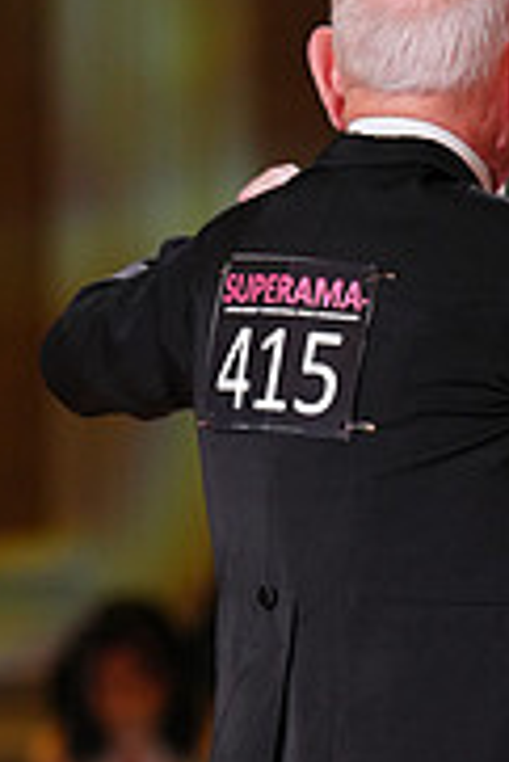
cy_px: 960
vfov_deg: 3.9
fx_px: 11197
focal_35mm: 529
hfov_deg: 2.6
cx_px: 524
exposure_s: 1/400
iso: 1600
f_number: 2.8
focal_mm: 165
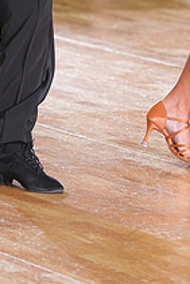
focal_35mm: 486
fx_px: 3841
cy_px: -93
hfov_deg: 2.8
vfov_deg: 4.2
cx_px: 119
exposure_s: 1/200
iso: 2500
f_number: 4
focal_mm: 177
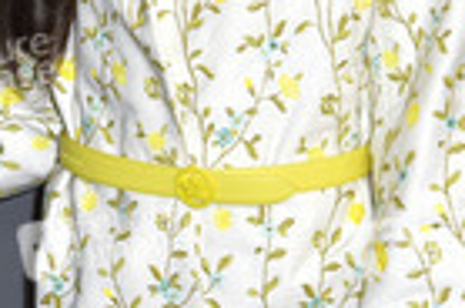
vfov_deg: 5.1
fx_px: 3428
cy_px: -177
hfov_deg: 7.7
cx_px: 13
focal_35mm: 266
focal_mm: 82
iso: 400
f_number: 6.3
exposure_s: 1/250
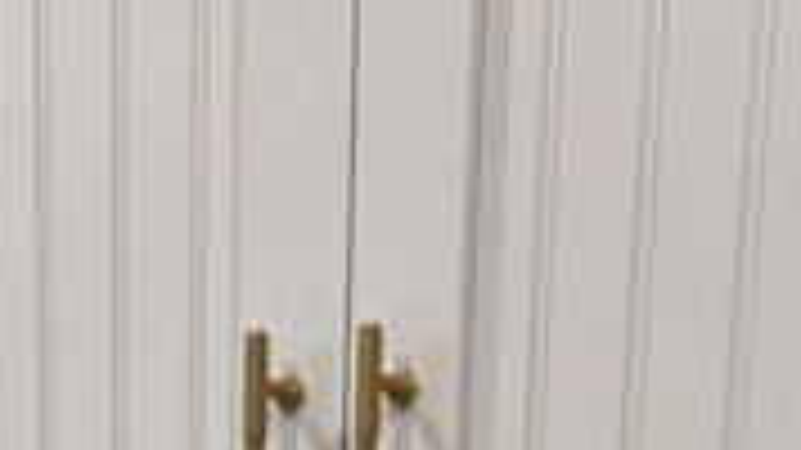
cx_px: 477
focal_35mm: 102
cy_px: 1256
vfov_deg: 9.7
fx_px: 2166
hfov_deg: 20.9
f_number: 1.6
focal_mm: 5.96
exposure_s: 1/120
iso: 80
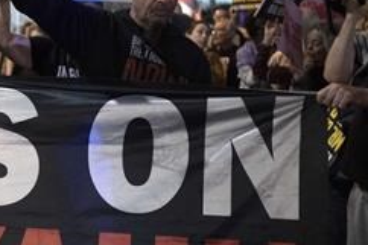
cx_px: -123
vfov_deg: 14.5
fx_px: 960
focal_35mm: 94
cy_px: 89
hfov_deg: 19.8
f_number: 2
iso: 4000
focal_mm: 35
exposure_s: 1/100
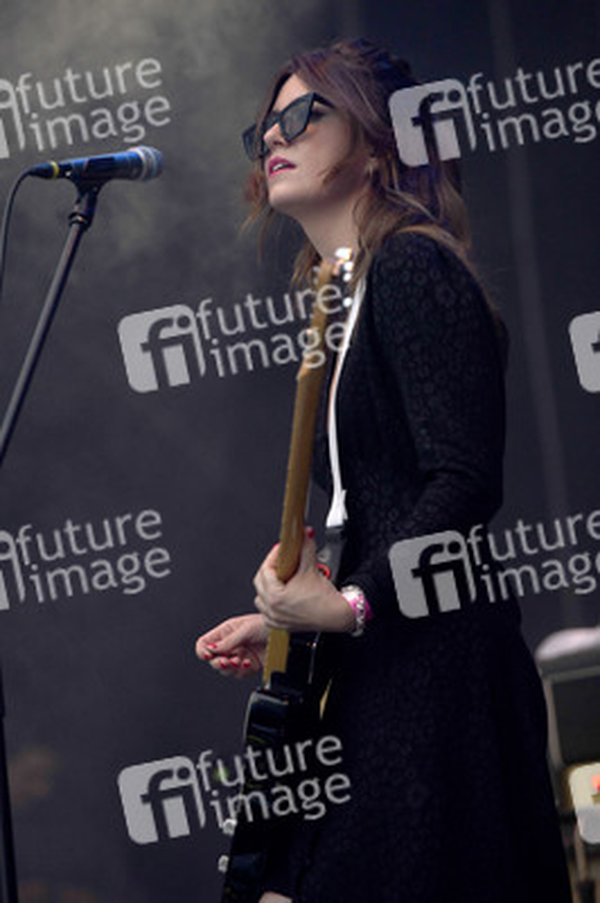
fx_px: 4382
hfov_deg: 7.8
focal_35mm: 175
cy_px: 452
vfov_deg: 11.8
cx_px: 300
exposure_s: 1/400
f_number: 3.5
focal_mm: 175
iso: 800
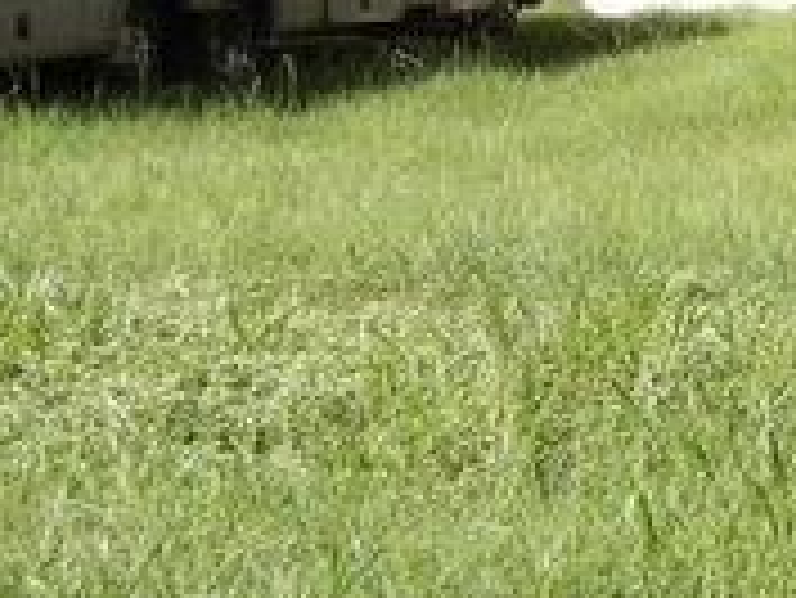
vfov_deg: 12.9
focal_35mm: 113
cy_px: -54
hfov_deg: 16.1
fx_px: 2600
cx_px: 1142
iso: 100
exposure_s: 1/422
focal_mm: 7
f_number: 3.7
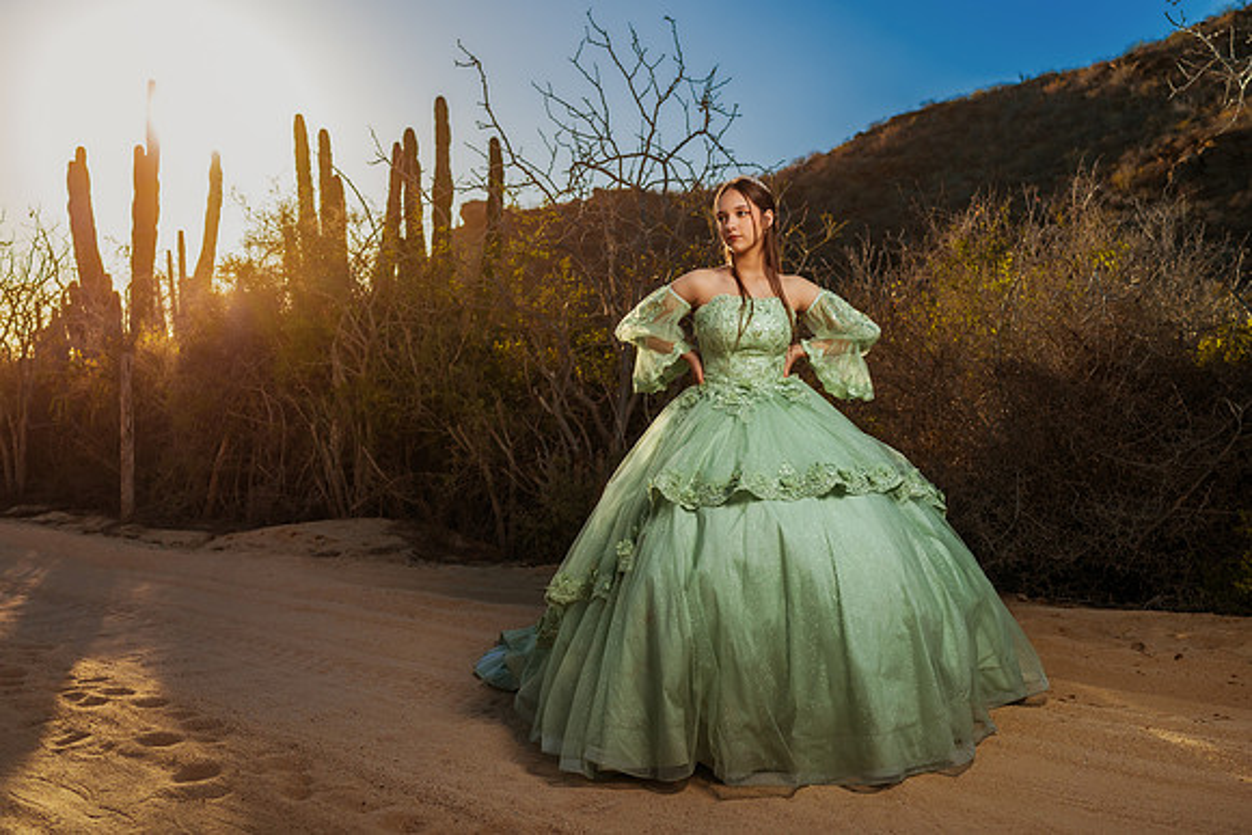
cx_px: 626
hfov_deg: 54.4
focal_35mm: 35
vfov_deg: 37.9
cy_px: 418
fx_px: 1217
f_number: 4
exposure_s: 1/5000
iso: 320
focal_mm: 35
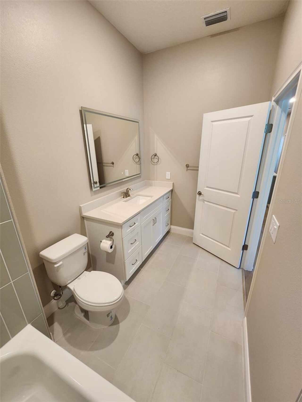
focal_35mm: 13
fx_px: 151
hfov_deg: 89.9
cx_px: 151
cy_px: 201
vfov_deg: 106.2
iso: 320
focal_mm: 2.2
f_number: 2.2
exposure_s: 1/60
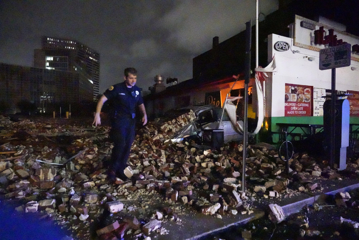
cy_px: 120
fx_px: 239
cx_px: 180
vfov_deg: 53.1
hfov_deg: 73.7
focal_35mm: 24
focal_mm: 24
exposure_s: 1/50
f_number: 4
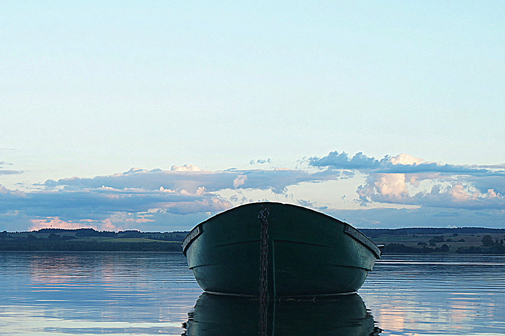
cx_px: 136
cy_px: 270
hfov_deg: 19.7
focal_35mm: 103
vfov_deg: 13.2
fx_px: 1443
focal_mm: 35
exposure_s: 1/40
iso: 200
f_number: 5.6
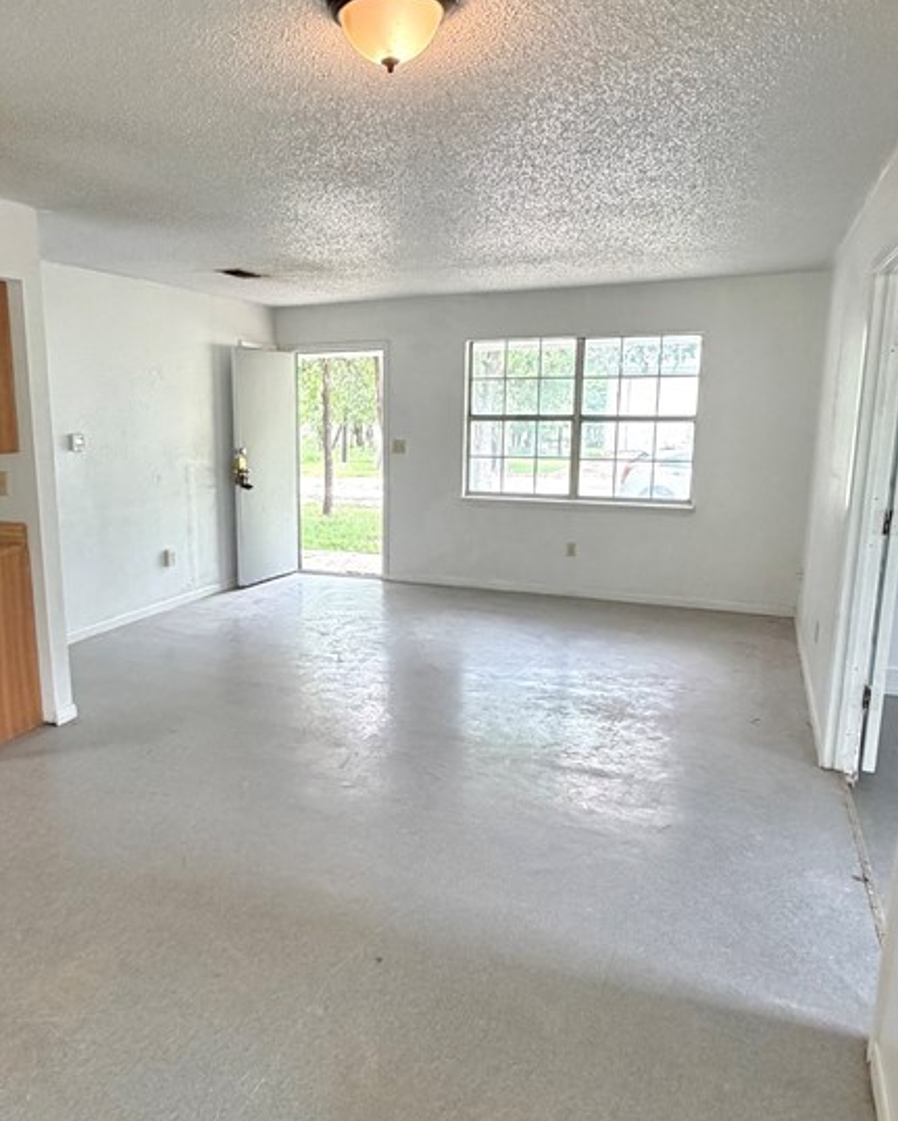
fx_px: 863
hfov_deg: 54.3
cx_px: 329
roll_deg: +0.7
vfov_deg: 66.0
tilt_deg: -11.2
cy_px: 577
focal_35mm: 26
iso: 320
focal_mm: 2.22
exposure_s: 1/120
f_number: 2.2
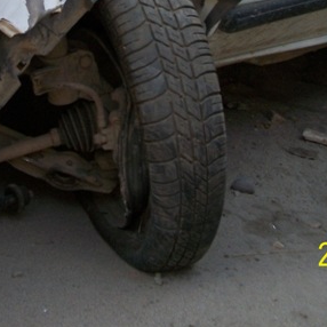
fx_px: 951
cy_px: -11
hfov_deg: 19.3
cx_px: 63
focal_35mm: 89
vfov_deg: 18.9
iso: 80
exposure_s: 1/125
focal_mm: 6
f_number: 2.7
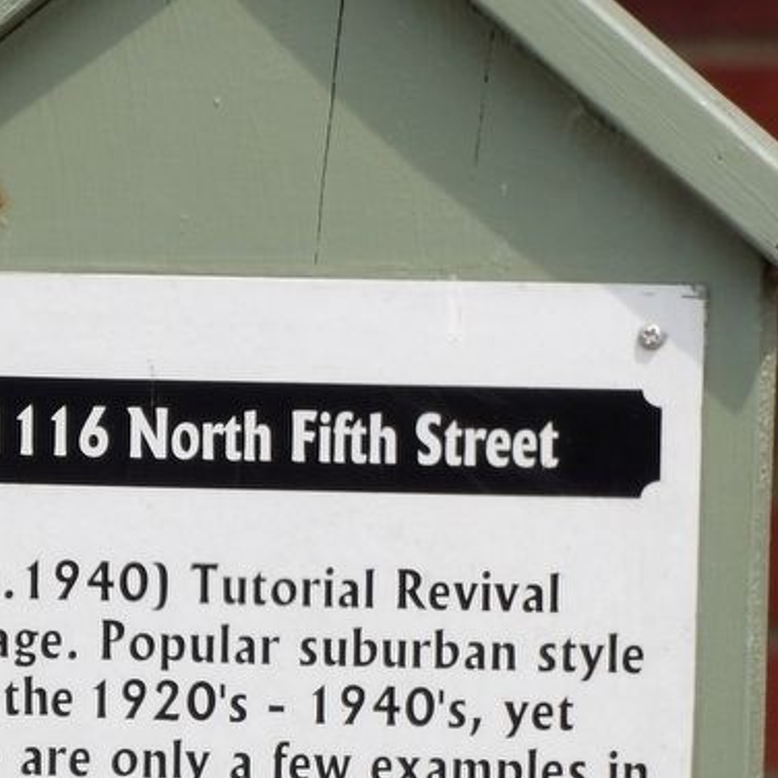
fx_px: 19579
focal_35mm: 770
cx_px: 205
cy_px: 662
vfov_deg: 2.3
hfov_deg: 2.3
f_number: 4.2
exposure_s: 1/261
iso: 100
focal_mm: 73.3
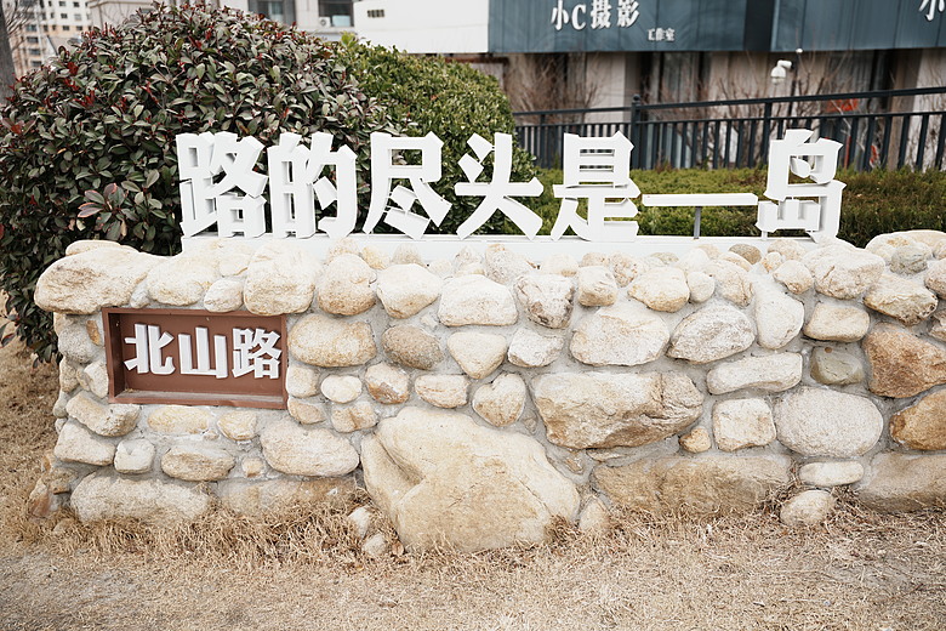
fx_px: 893
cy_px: 316
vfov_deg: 38.9
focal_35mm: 34
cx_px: 473
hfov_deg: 55.8
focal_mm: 34
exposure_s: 1/640
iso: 125
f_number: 2.8
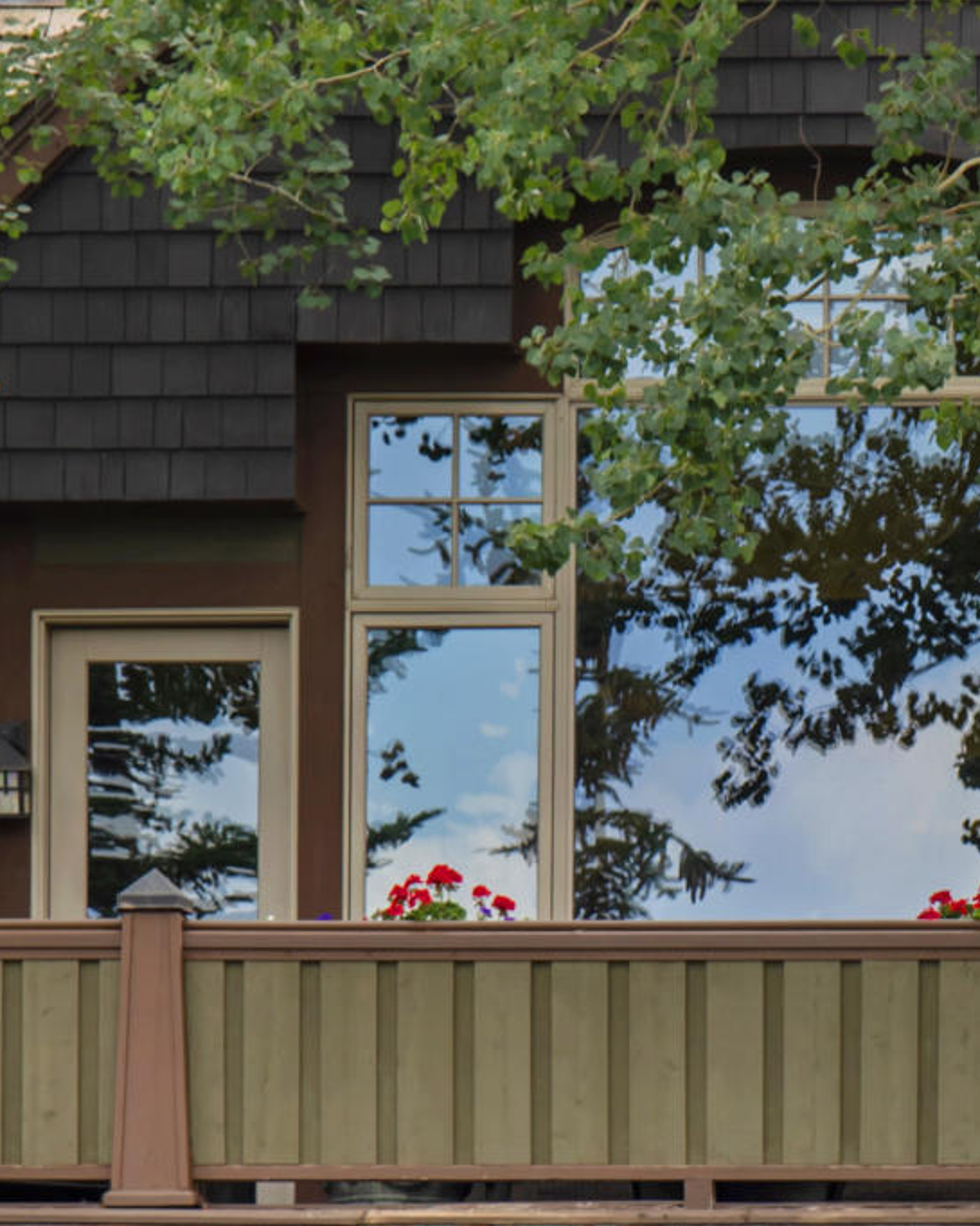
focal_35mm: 380
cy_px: 922
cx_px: 1011
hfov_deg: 4.1
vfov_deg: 5.1
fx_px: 13786
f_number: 8
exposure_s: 1/50
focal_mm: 92
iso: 100
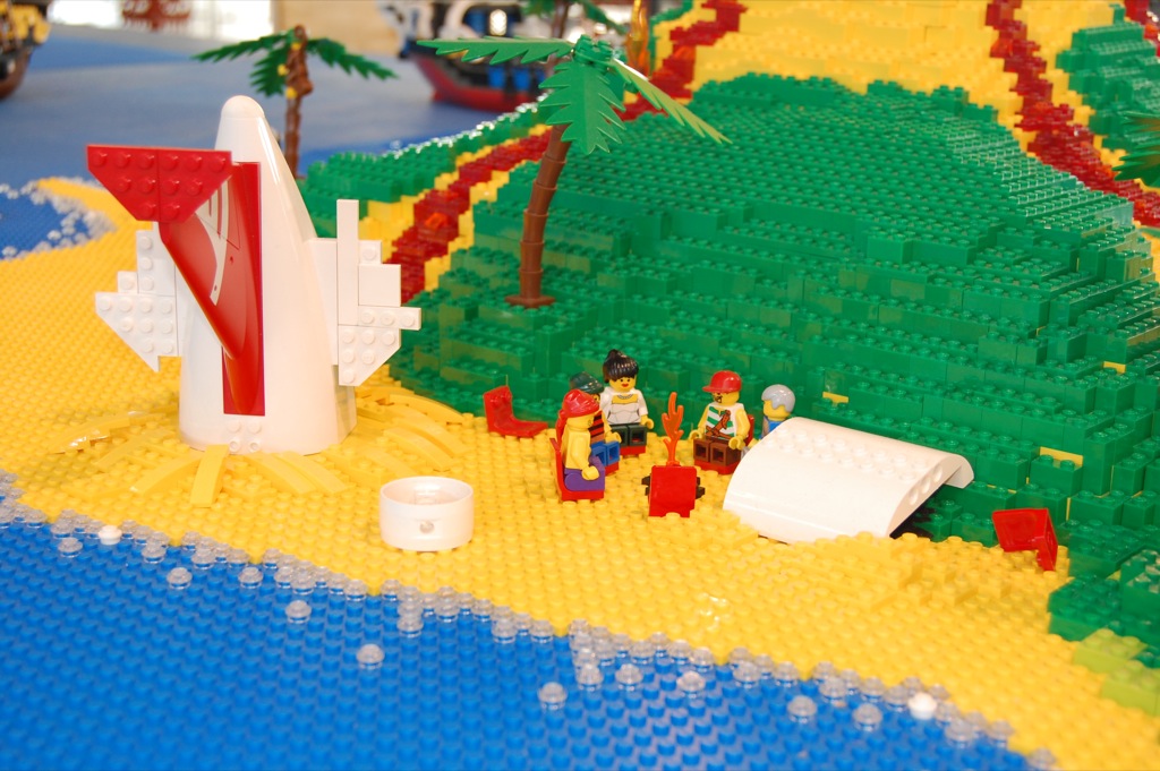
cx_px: 580
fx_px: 1835
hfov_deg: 35.1
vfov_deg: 23.7
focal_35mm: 57
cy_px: 386
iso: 400
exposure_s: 1/6
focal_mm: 38
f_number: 6.3
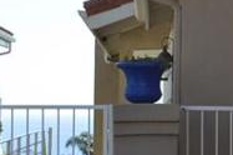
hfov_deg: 9.8
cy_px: 59
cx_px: 588
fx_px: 1169
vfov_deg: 7.6
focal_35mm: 181
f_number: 7.1
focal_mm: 22
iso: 100
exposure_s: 1/200
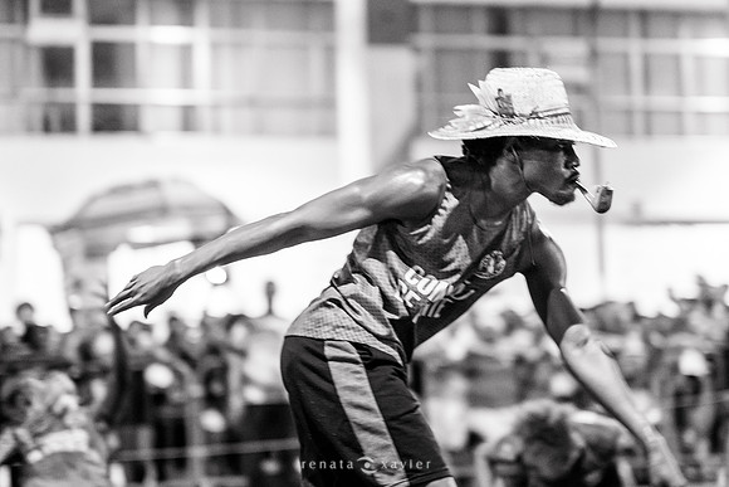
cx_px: 379
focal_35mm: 86
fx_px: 1744
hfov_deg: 23.6
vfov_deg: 15.9
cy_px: 207
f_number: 1.2
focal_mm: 50
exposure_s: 1/320
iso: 2000
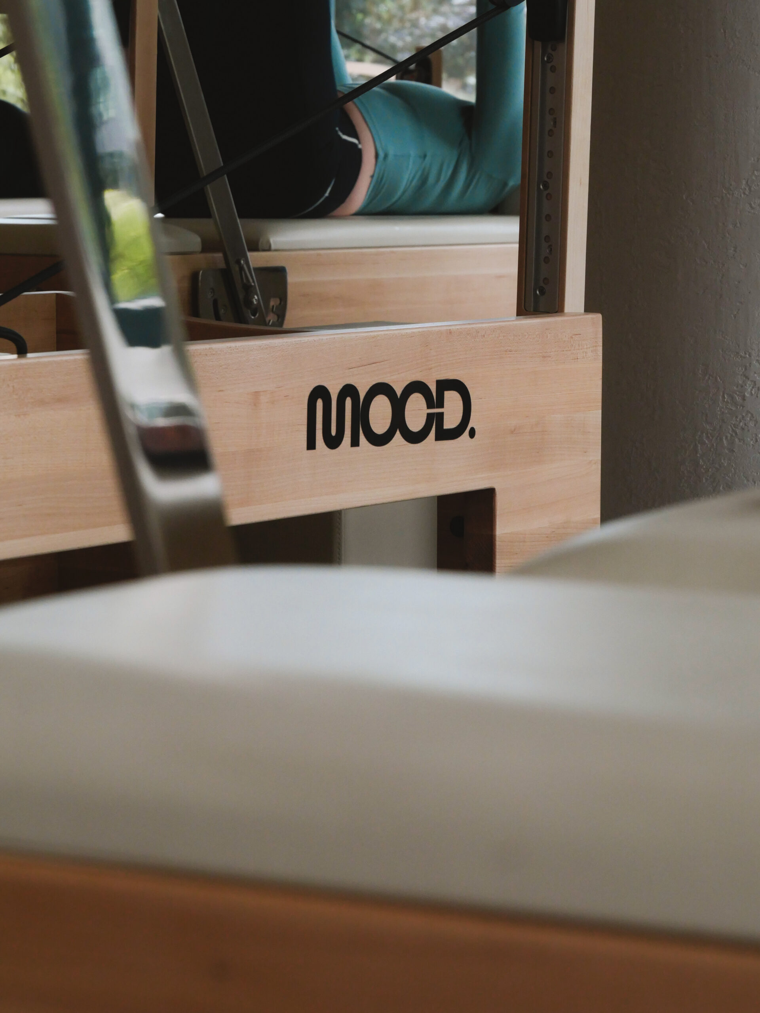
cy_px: 506
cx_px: 380
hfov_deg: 12.3
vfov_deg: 16.4
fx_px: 3513
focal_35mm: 120
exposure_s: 1/100
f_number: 9
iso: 1000
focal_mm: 60
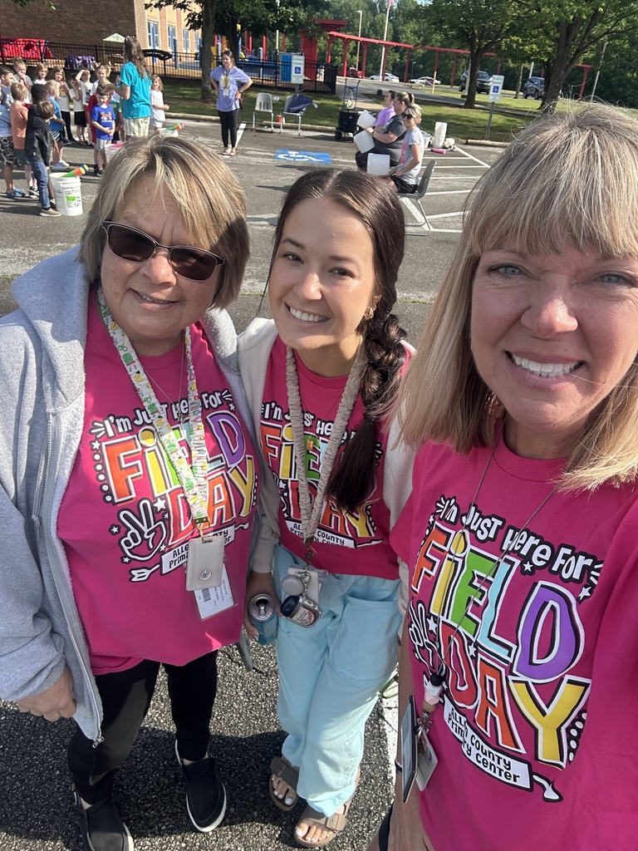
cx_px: 319
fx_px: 565
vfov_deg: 73.9
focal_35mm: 23
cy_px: 426
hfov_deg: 58.9
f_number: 1.9
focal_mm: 2.69
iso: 25
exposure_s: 1/546
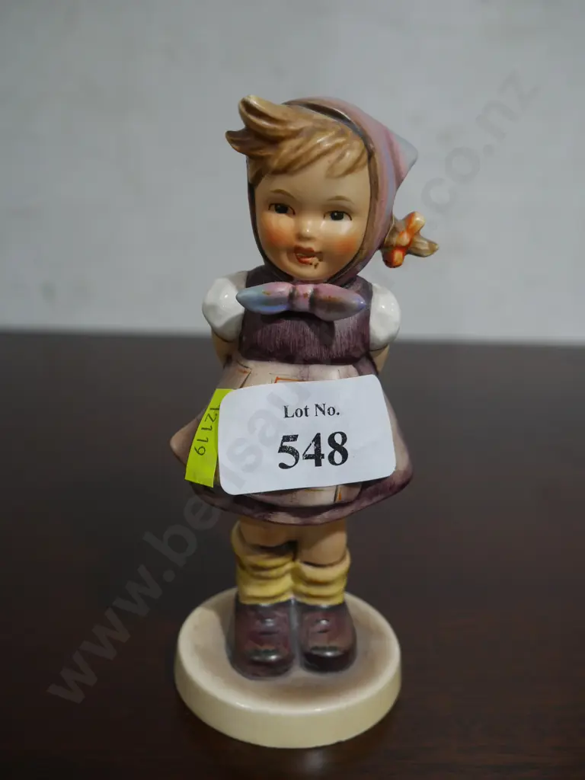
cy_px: 390
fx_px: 901
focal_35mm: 40
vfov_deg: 46.8
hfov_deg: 36.0
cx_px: 292
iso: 400
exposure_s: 1/60
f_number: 4.5
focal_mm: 20
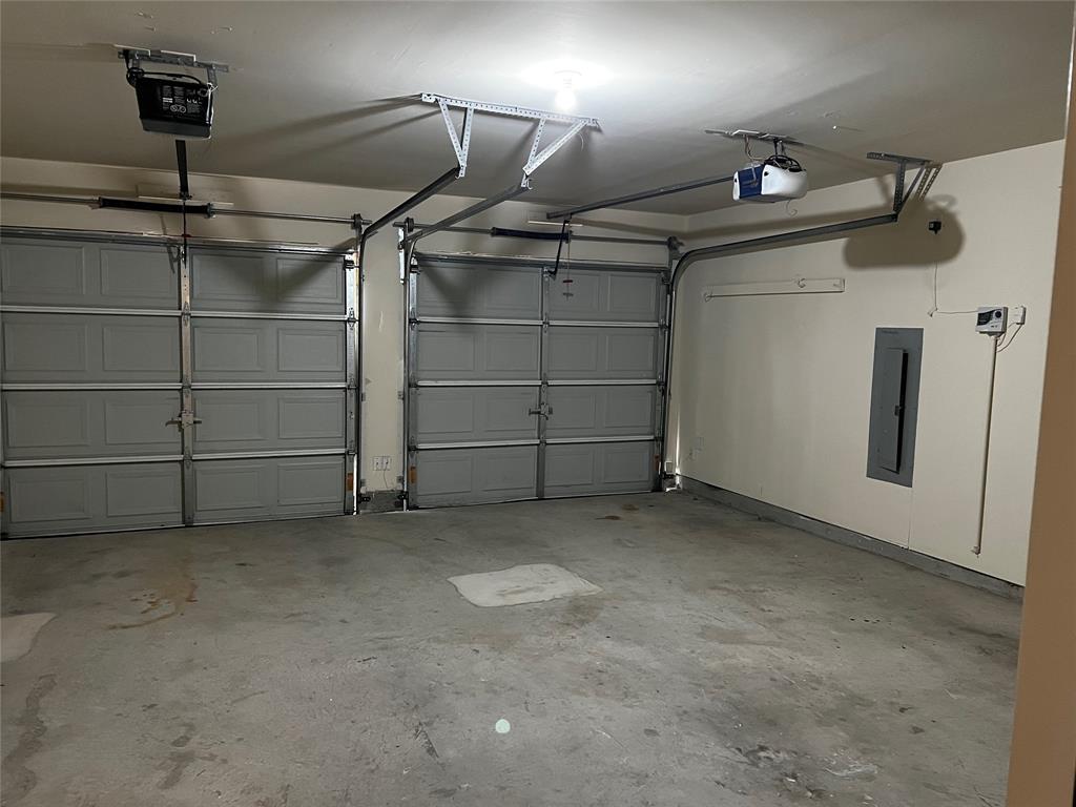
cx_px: 538
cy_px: 404
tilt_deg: -6.2
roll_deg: -0.9
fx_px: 808
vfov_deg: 53.1
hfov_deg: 67.3
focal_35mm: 26
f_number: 1.5
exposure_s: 1/40
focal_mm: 5.7
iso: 640
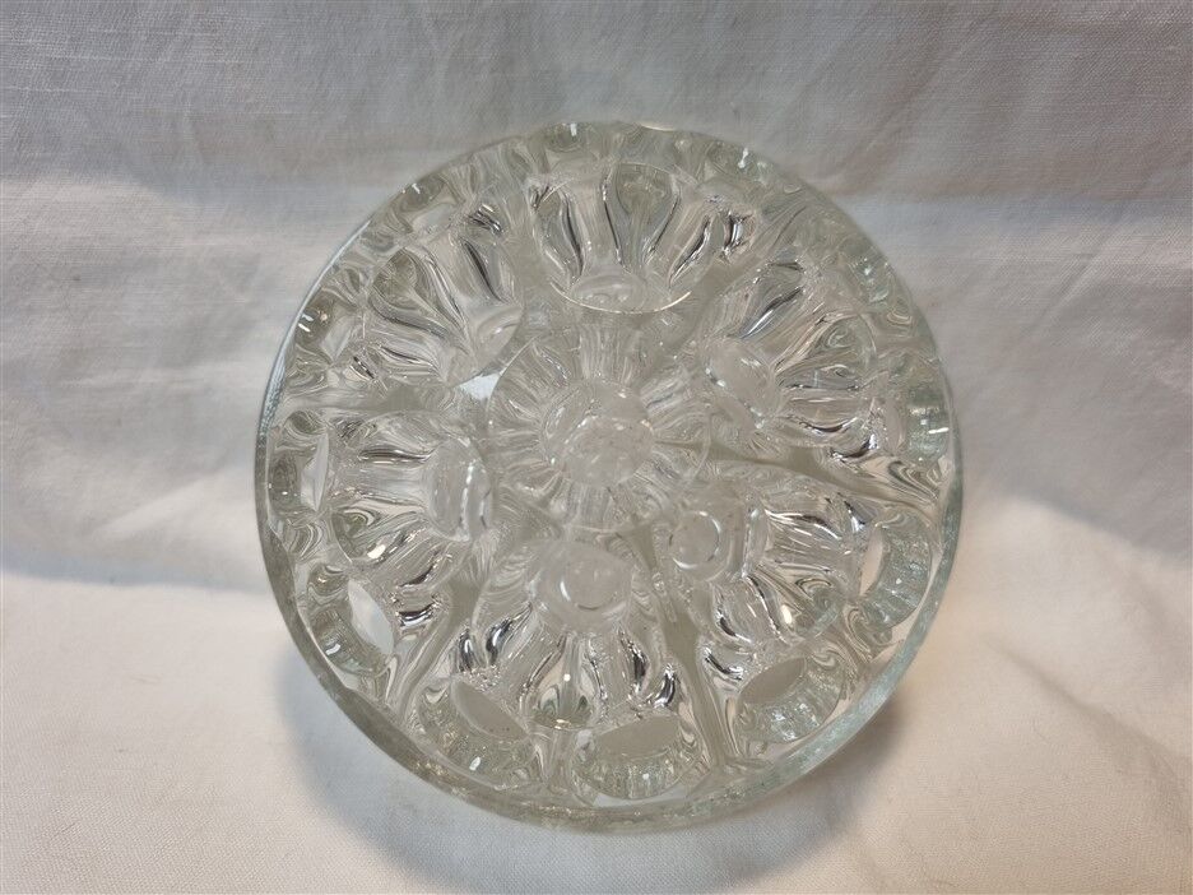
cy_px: 448
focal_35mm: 26
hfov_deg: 67.3
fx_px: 896
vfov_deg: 53.1
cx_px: 596
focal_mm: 5.4
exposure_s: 1/100
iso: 80
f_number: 1.8
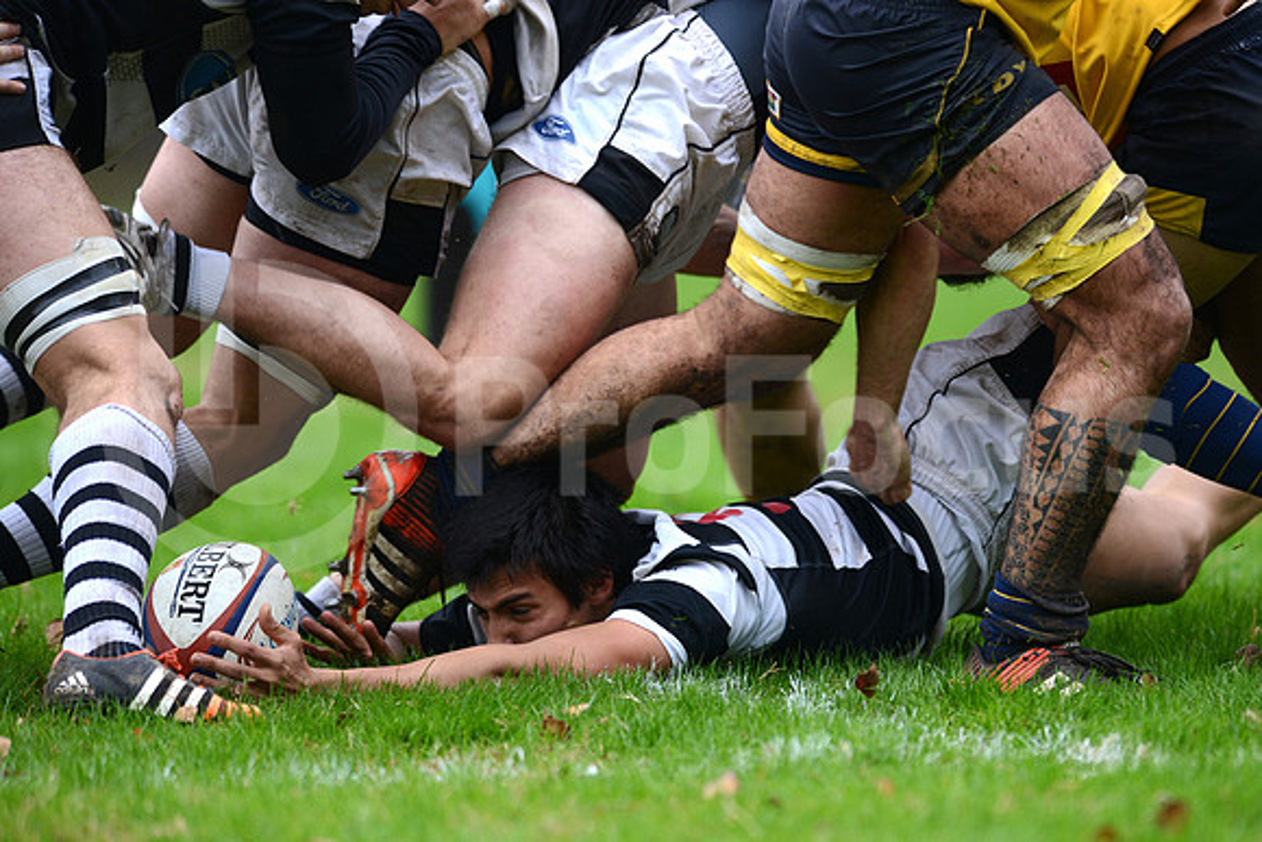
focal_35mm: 420
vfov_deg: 3.3
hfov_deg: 4.9
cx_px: 631
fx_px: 14726
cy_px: 421
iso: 1100
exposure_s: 1/800
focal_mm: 420
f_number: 4
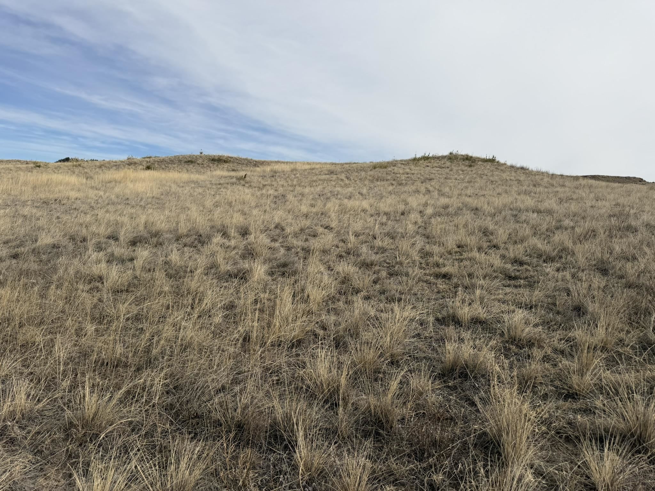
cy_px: 246
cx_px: 328
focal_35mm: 24
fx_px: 454
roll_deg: -3.2
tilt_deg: -4.8
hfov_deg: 71.6
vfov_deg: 56.8
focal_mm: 6.76
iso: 80
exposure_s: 1/8130
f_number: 1.78
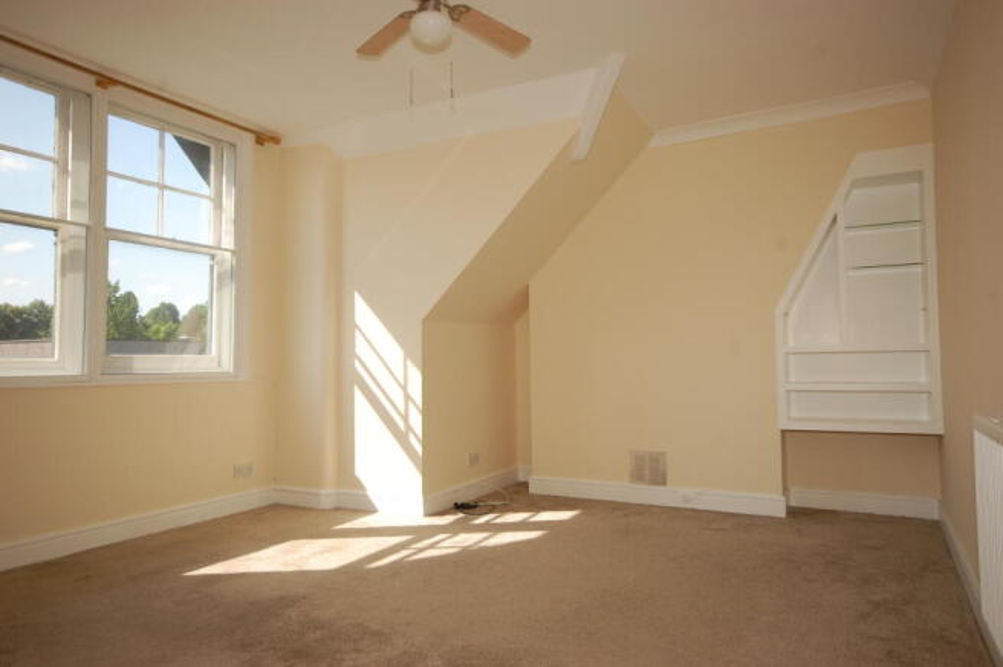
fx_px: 668
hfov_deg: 73.8
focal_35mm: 24
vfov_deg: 53.0
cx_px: 502
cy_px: 334
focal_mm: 16
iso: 400
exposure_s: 1/250
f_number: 8
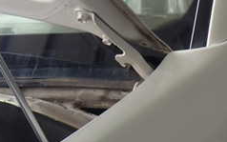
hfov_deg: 23.9
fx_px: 495
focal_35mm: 80
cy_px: 1
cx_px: -32
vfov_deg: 16.0
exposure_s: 1/125
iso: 100
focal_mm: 5.4
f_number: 3.2
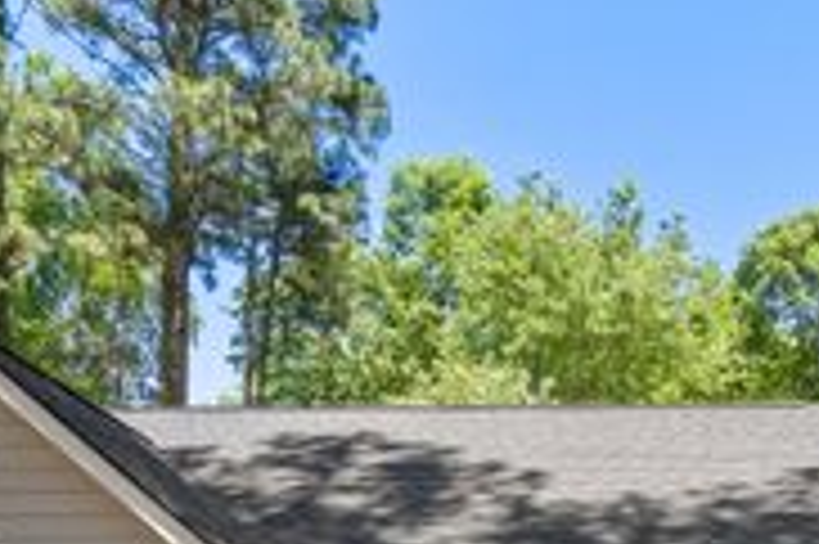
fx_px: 1000
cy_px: 722
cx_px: 576
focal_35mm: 44
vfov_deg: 25.8
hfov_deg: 43.6
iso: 250
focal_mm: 16
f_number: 8
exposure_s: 1/160
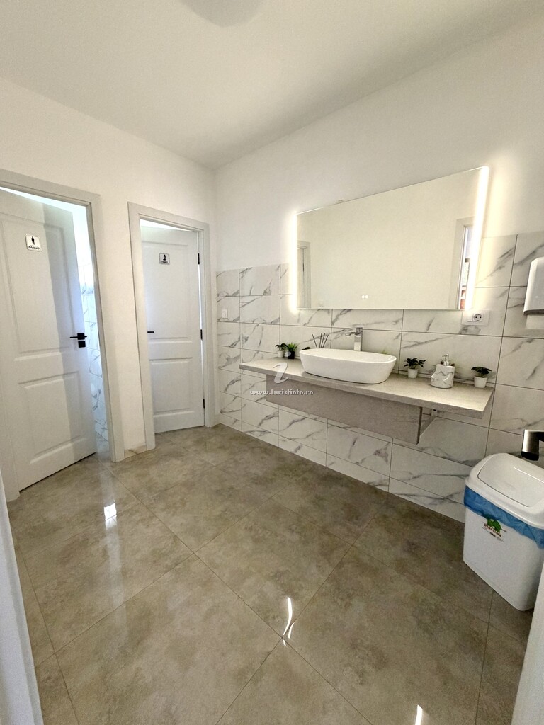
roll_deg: -0.4
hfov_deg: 85.7
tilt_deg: -10.0
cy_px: 362
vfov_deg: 102.1
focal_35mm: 14
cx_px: 272
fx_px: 293
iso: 500
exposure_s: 1/60
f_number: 2.2
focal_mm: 2.22
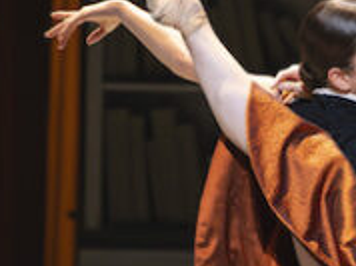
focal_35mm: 748
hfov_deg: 2.7
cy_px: 270
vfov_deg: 2.0
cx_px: 324
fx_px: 7682
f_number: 2.8
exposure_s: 1/400
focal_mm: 180
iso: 3200
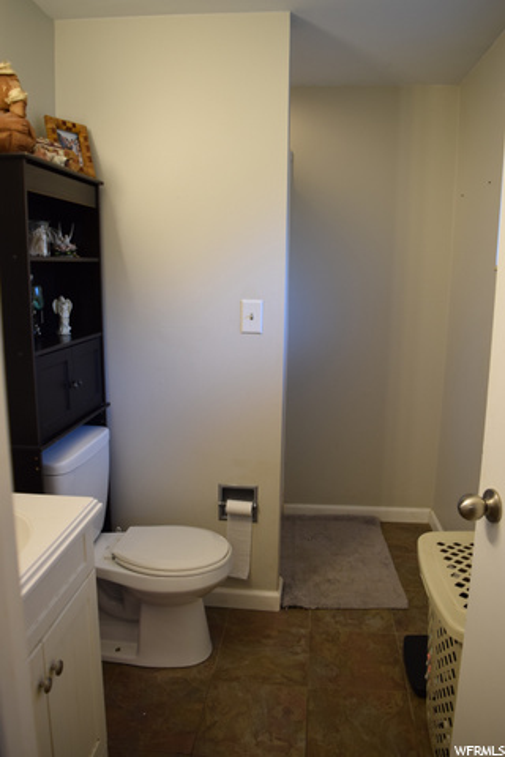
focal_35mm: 27
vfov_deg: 67.4
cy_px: 378
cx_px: 252
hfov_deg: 47.9
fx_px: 568
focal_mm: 18
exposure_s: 1/60
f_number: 4
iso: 500
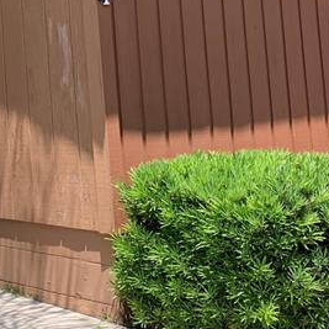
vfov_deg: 19.3
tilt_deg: +3.8
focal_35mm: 88
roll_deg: +3.6
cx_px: -87
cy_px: 25
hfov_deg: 18.5
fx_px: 946
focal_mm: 4.25
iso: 25
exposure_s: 1/573
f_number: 1.8
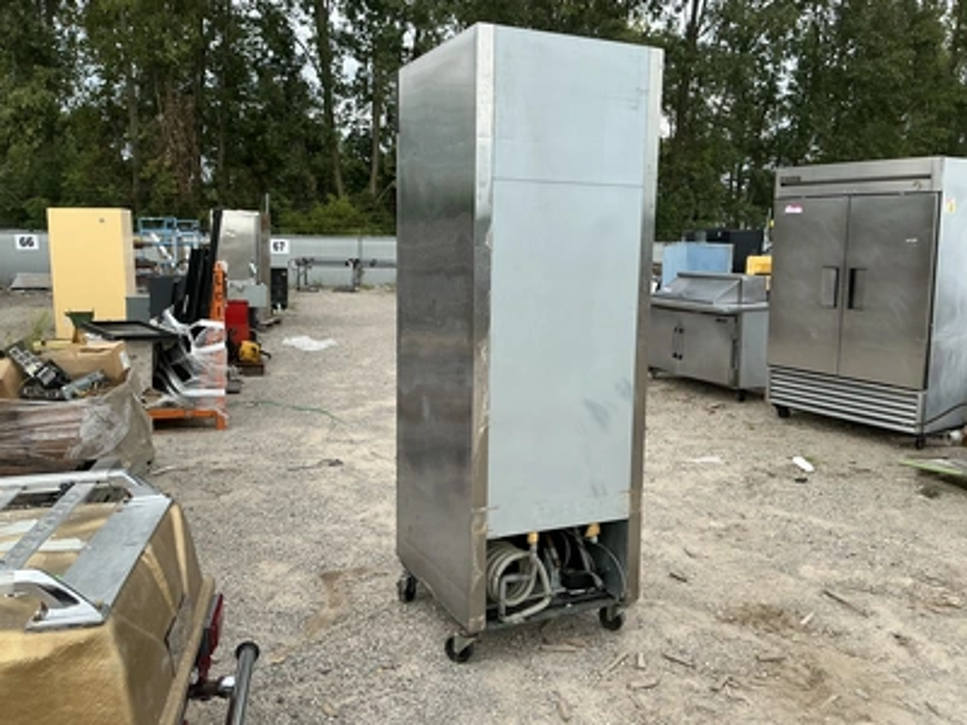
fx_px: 782
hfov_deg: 63.4
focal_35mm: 28
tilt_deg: -10.9
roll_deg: -1.9
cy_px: 362
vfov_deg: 49.7
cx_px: 484
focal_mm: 3
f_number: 1.8
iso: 25
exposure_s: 1/586
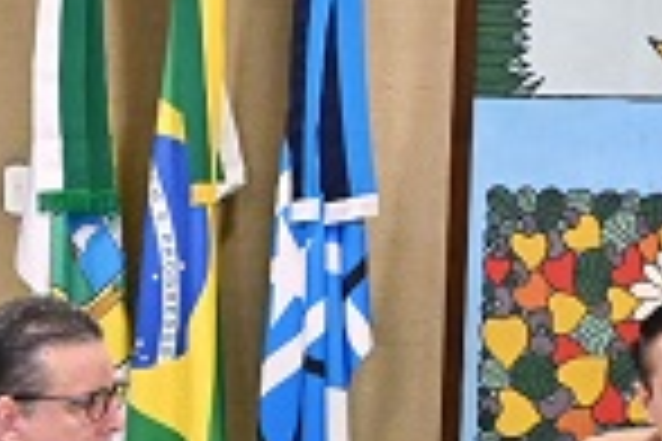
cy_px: 711
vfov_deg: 10.1
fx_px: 2409
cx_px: 99
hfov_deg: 15.5
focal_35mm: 131
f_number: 5.6
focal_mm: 32
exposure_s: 1/200
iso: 5000
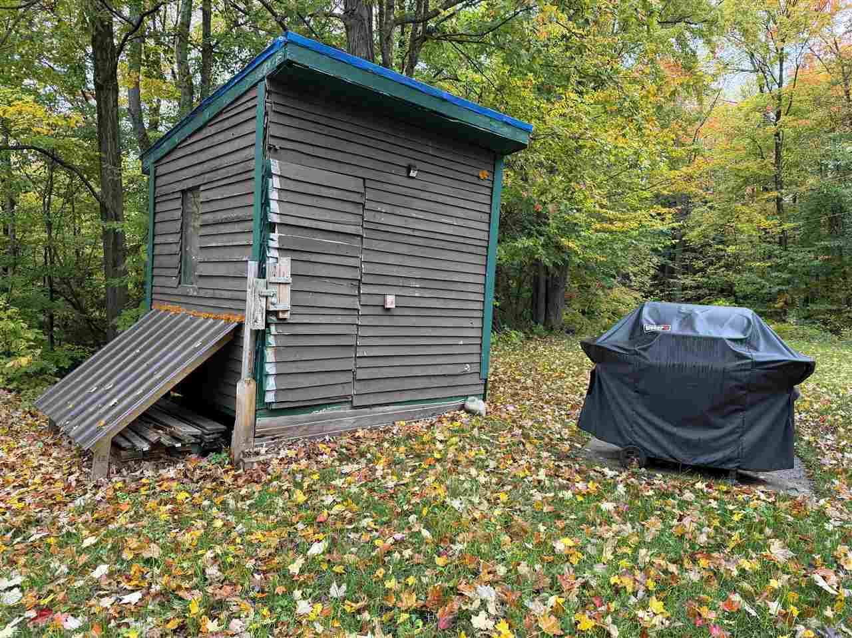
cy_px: 319
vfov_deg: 56.8
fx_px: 590
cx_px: 426
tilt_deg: -3.6
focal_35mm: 24
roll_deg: -3.4
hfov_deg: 71.6
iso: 200
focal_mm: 6.76
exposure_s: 1/110
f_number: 1.78
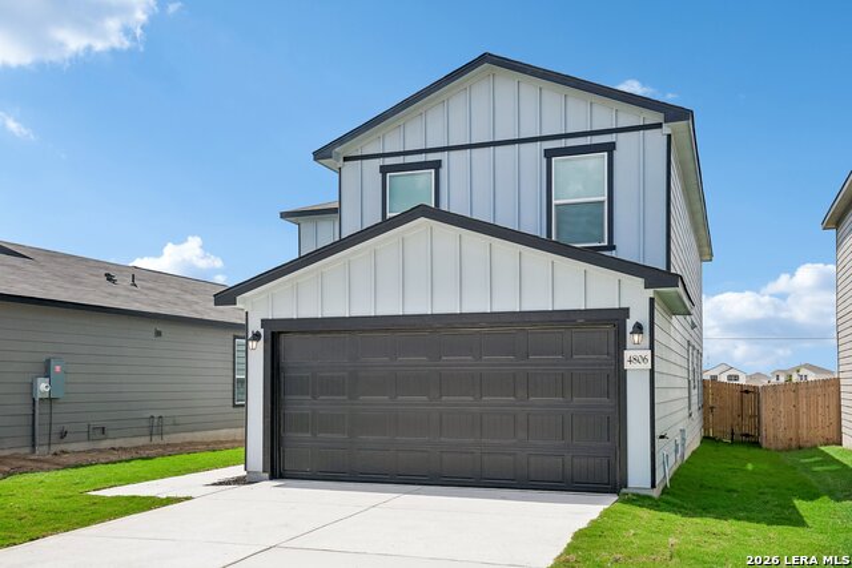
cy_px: 284
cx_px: 426
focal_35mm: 35
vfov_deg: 37.9
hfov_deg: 54.4
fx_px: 828
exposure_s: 1/400
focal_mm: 35
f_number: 9
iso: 200
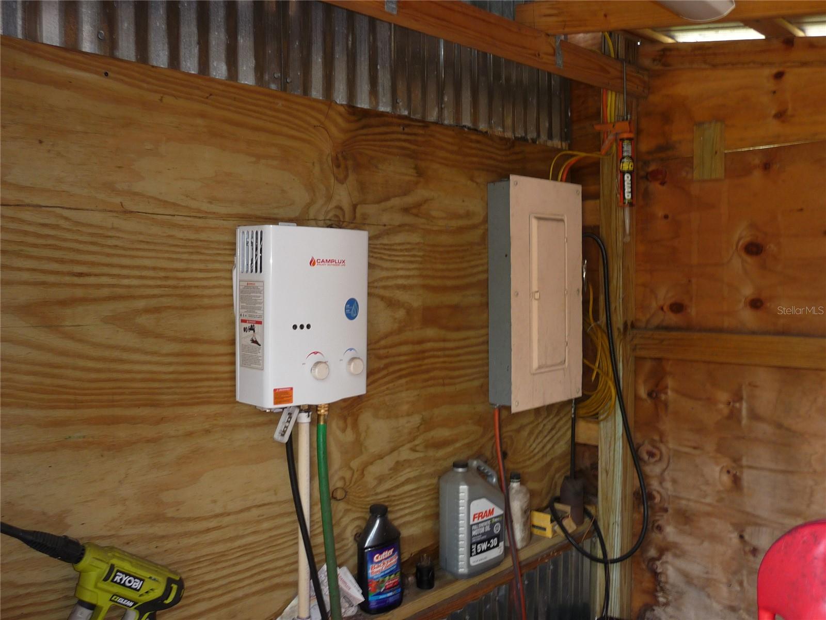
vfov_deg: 44.2
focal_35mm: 32
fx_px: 764
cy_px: 310
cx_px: 413
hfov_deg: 56.8
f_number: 3.5
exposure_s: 1/30
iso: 100
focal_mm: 5.3
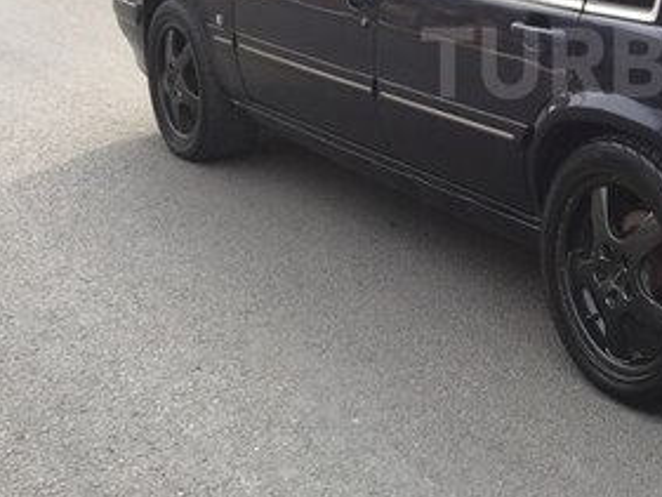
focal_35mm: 68
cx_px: 662
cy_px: 62
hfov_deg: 27.0
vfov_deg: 21.2
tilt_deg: -10.3
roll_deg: -0.2
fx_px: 1301
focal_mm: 4.15
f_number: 2.2
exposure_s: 1/293
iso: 32
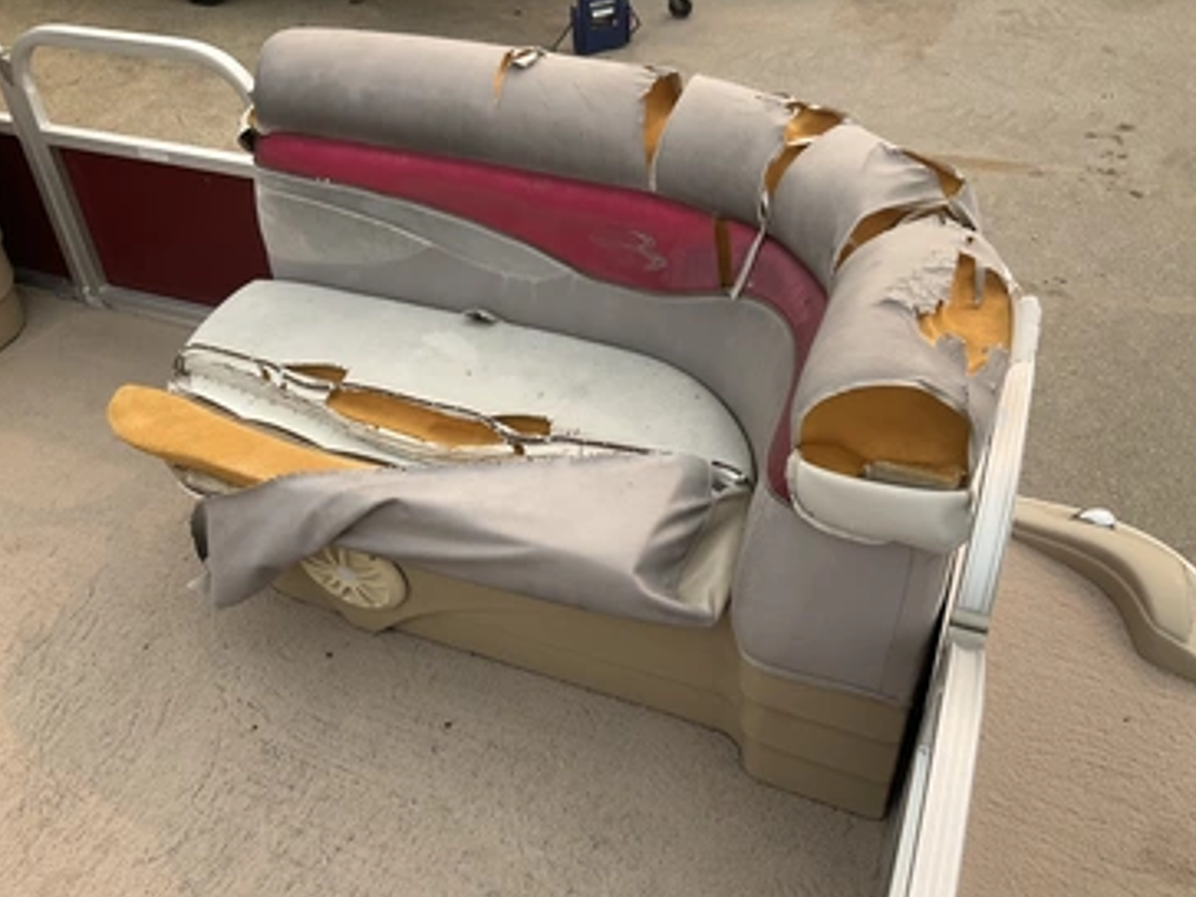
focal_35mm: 32
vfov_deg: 44.1
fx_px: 1105
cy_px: 448
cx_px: 606
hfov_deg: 56.8
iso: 25
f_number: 1.8
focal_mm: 3
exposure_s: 1/1144
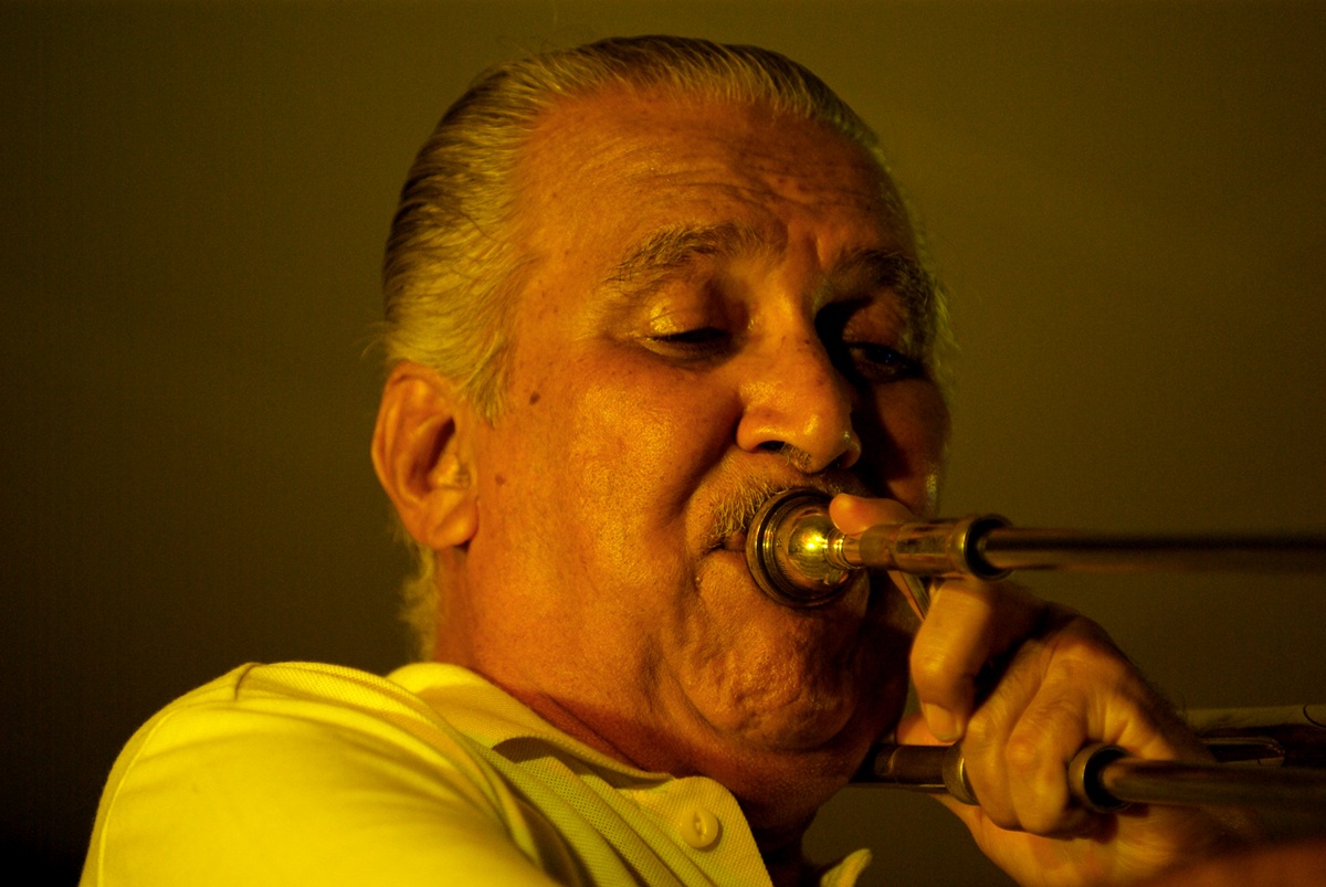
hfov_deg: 10.1
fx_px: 7467
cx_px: 663
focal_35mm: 202
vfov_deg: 6.8
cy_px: 444
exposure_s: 1/180
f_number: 2.8
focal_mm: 135
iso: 800
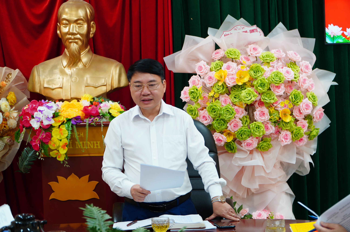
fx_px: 889
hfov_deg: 22.3
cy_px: 116
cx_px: 175
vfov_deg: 14.9
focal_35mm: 92
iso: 100
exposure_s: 1/8
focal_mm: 61
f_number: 4
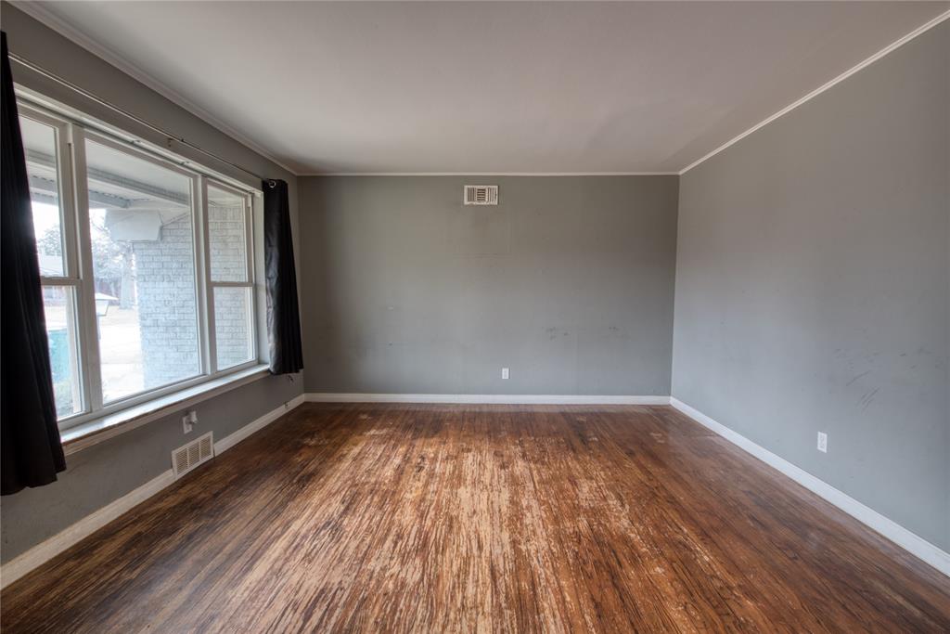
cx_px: 475
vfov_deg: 57.2
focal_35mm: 22
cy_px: 317
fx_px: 581
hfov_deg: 78.6
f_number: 8
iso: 400
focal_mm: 22
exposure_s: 1/13
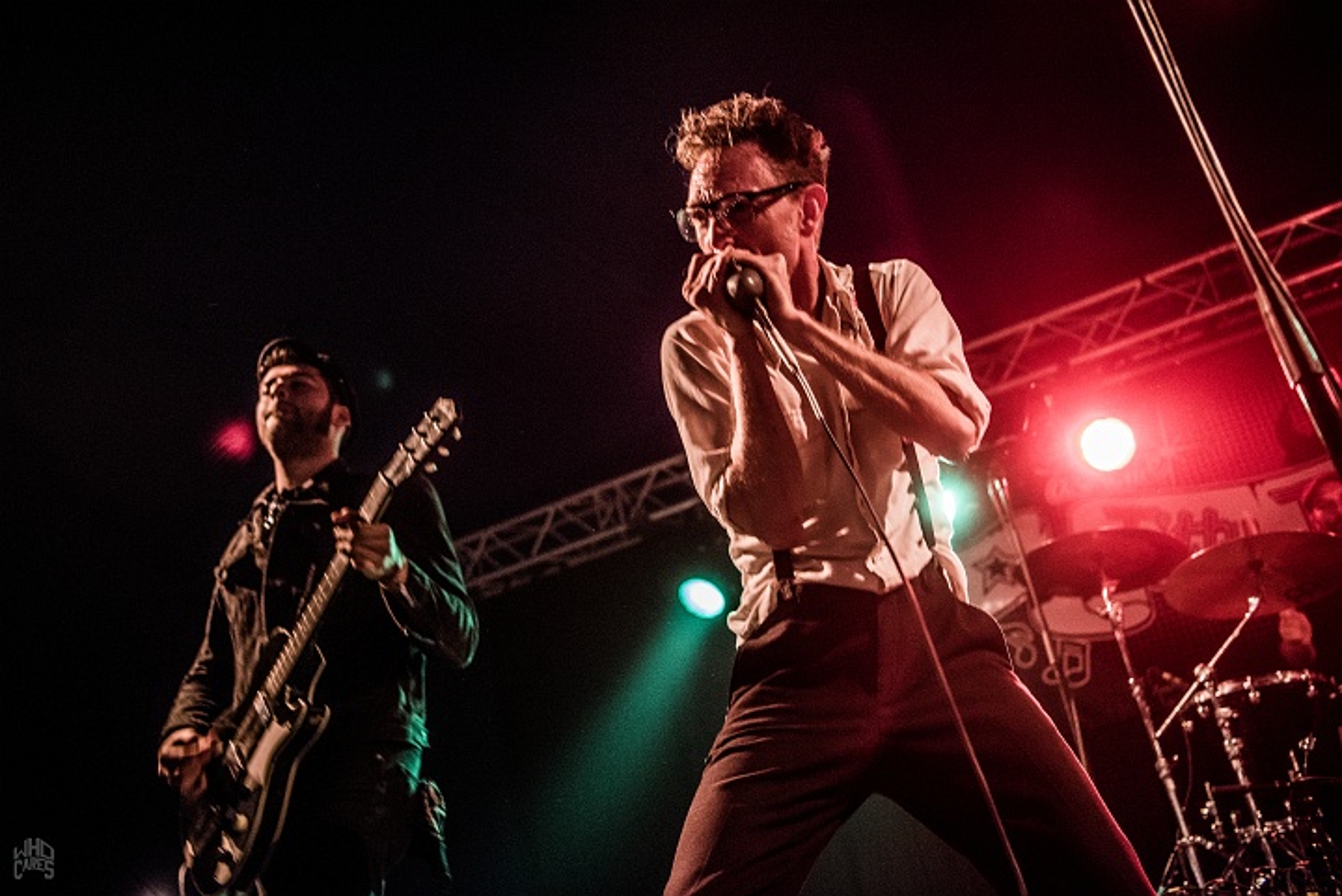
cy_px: 448
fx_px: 1417
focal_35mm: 38
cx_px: 671
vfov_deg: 35.1
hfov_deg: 50.7
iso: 2000
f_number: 2.8
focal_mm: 38
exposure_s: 1/80
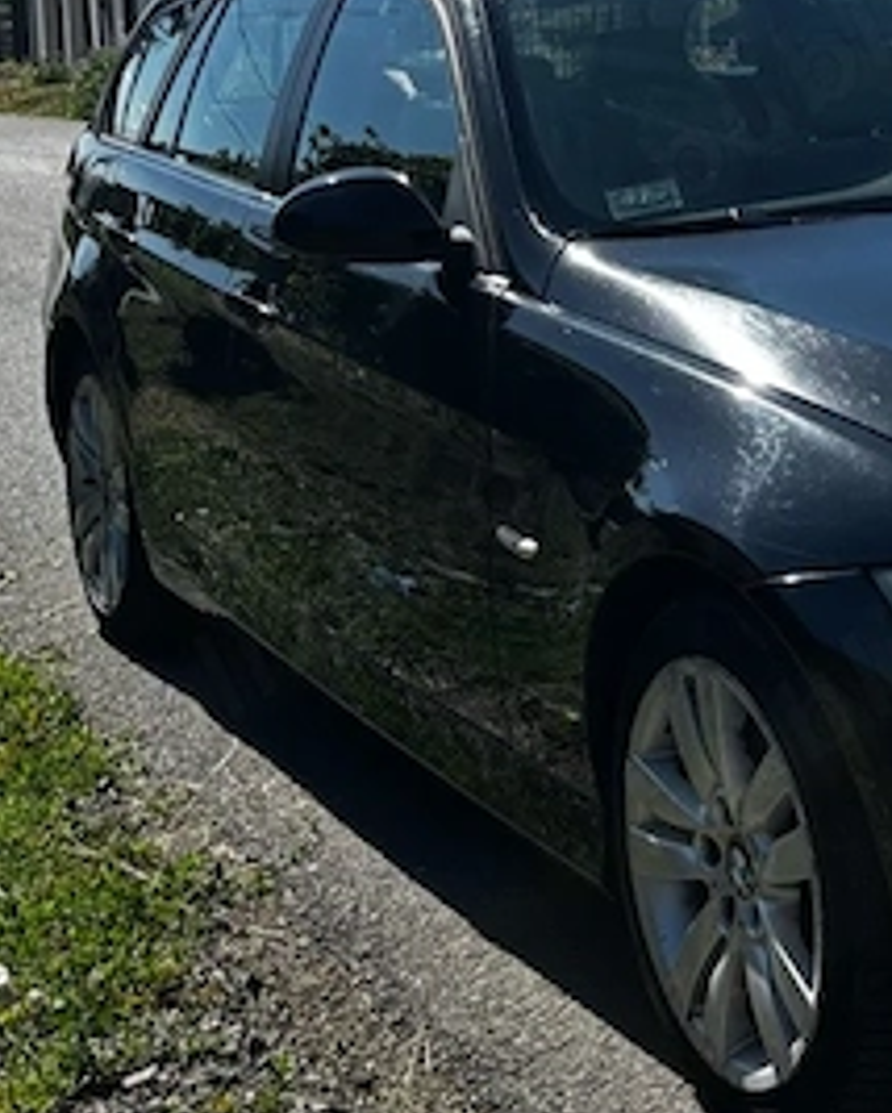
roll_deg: +1.7
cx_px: 1080
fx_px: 2505
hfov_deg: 19.0
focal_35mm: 76
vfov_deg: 24.3
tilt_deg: -2.4
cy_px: 104
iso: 50
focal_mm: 5.96
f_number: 1.6
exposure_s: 1/1092
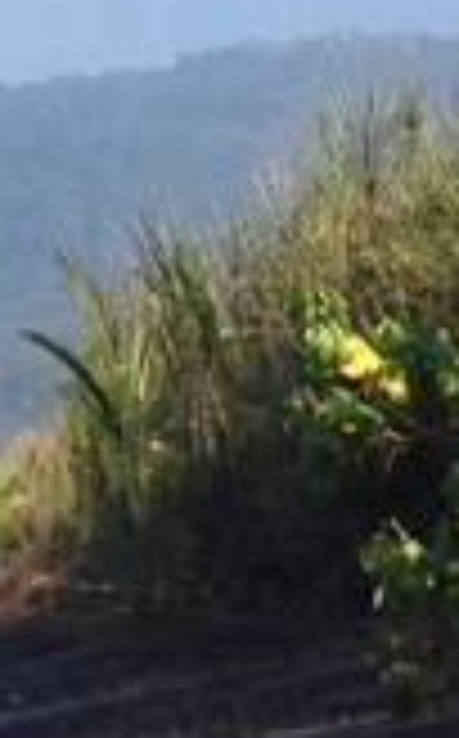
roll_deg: -0.4
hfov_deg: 4.5
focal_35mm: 272
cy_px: 302
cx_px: -1120
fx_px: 5463
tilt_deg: +0.3
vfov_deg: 7.7
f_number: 2.4
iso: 50
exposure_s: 1/1346
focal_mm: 4.28
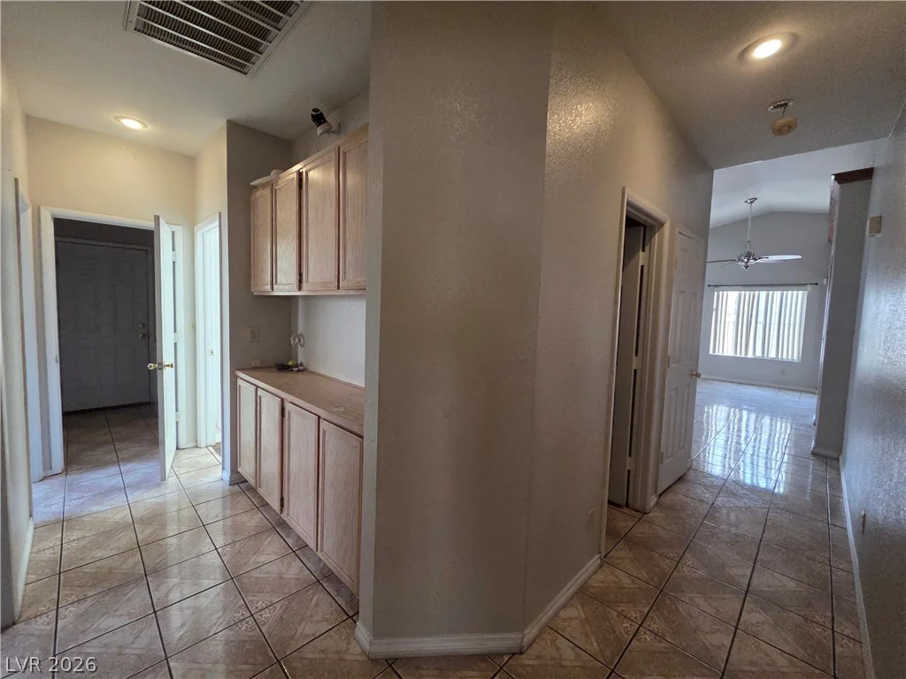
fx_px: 340
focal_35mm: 13
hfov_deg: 106.2
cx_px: 453
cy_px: 340
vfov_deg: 89.9
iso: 800
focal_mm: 2.2
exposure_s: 1/60
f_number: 2.2
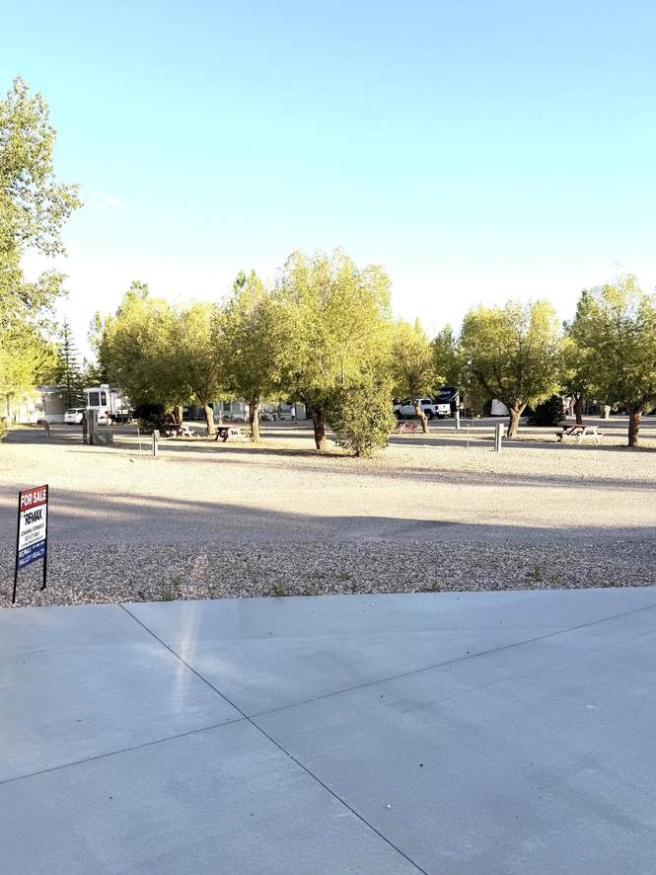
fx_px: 657
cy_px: 460
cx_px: 308
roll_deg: +0.9
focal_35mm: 26
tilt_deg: -3.0
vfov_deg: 67.2
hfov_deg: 53.1
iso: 80
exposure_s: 1/1493
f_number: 1.78
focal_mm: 6.76
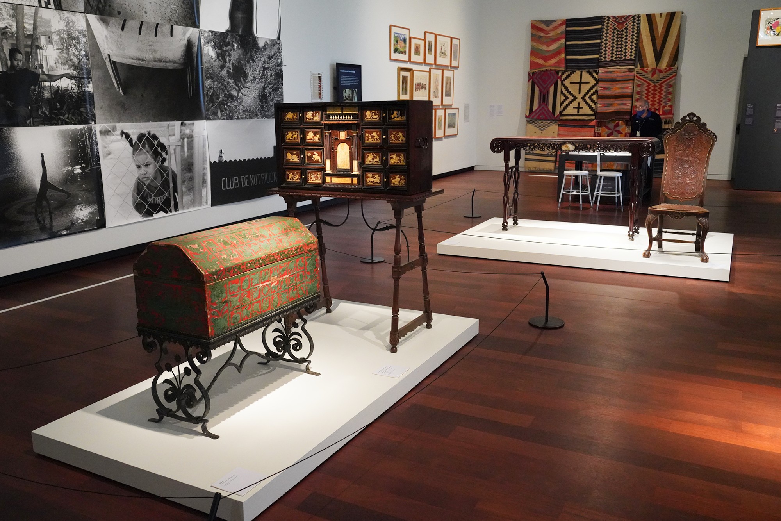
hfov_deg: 63.7
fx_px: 629
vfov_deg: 45.0
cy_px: 260
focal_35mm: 29
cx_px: 390
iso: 10000
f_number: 5.6
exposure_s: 1/100
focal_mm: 29
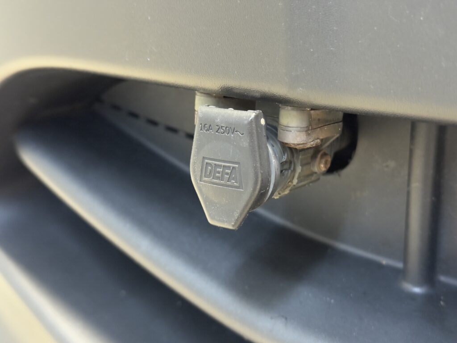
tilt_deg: -17.0
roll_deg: +0.6
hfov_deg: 39.7
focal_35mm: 48
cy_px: 172
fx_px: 634
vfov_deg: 30.3
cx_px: 228
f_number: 1.78
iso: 640
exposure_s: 1/30
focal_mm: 6.76
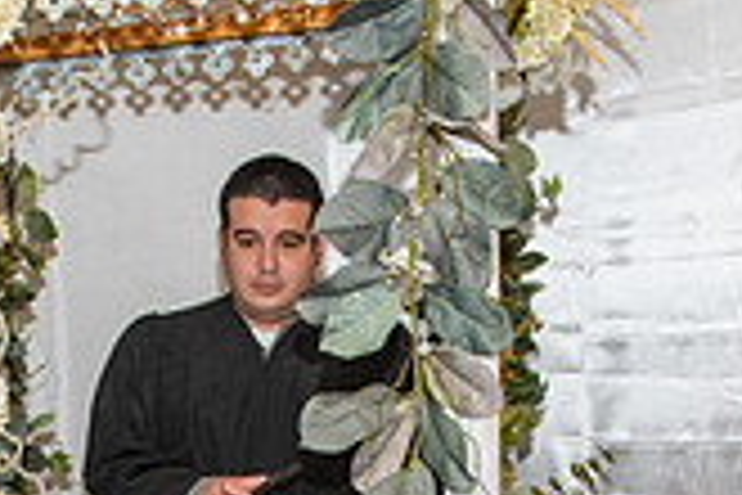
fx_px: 1958
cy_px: 826
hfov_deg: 21.0
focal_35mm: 95
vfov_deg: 13.3
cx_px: 85
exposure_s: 1/125
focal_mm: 27
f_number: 4.5
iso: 1600
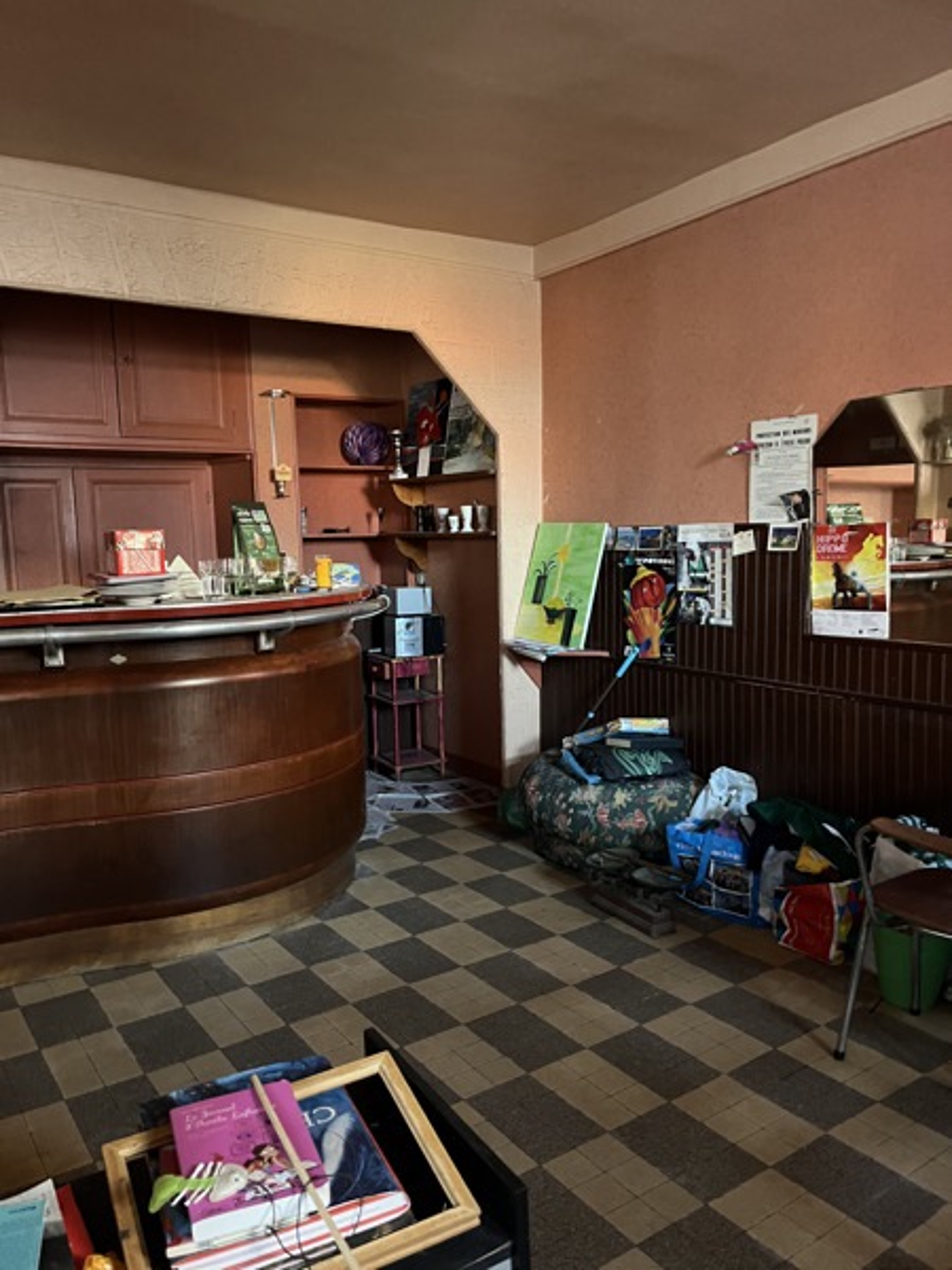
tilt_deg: -3.8
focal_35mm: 26
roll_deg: +1.4
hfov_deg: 53.1
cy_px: 635
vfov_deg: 67.3
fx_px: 953
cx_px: 476
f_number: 1.6
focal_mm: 5.1
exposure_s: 1/25
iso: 640
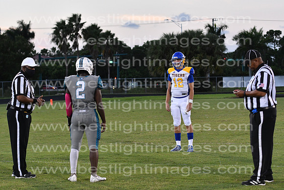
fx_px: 828
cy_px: 95
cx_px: 142
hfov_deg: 19.5
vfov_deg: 13.0
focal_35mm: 105
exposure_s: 1/800
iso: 1600
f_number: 4
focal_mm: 70
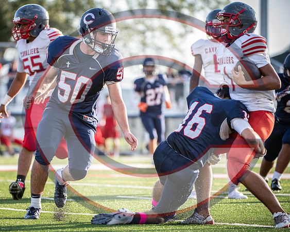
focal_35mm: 303
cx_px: 95
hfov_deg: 6.4
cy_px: 130
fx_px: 2602
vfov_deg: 5.1
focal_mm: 240
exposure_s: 1/1000
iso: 900
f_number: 4
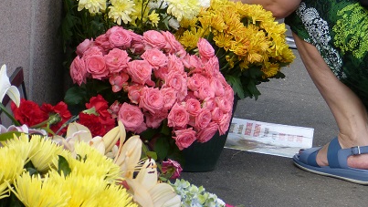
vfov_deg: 5.0
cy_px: 8
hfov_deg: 8.9
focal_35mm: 241
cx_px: 205
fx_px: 2352
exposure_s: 1/250
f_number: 4
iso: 100
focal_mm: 22.3
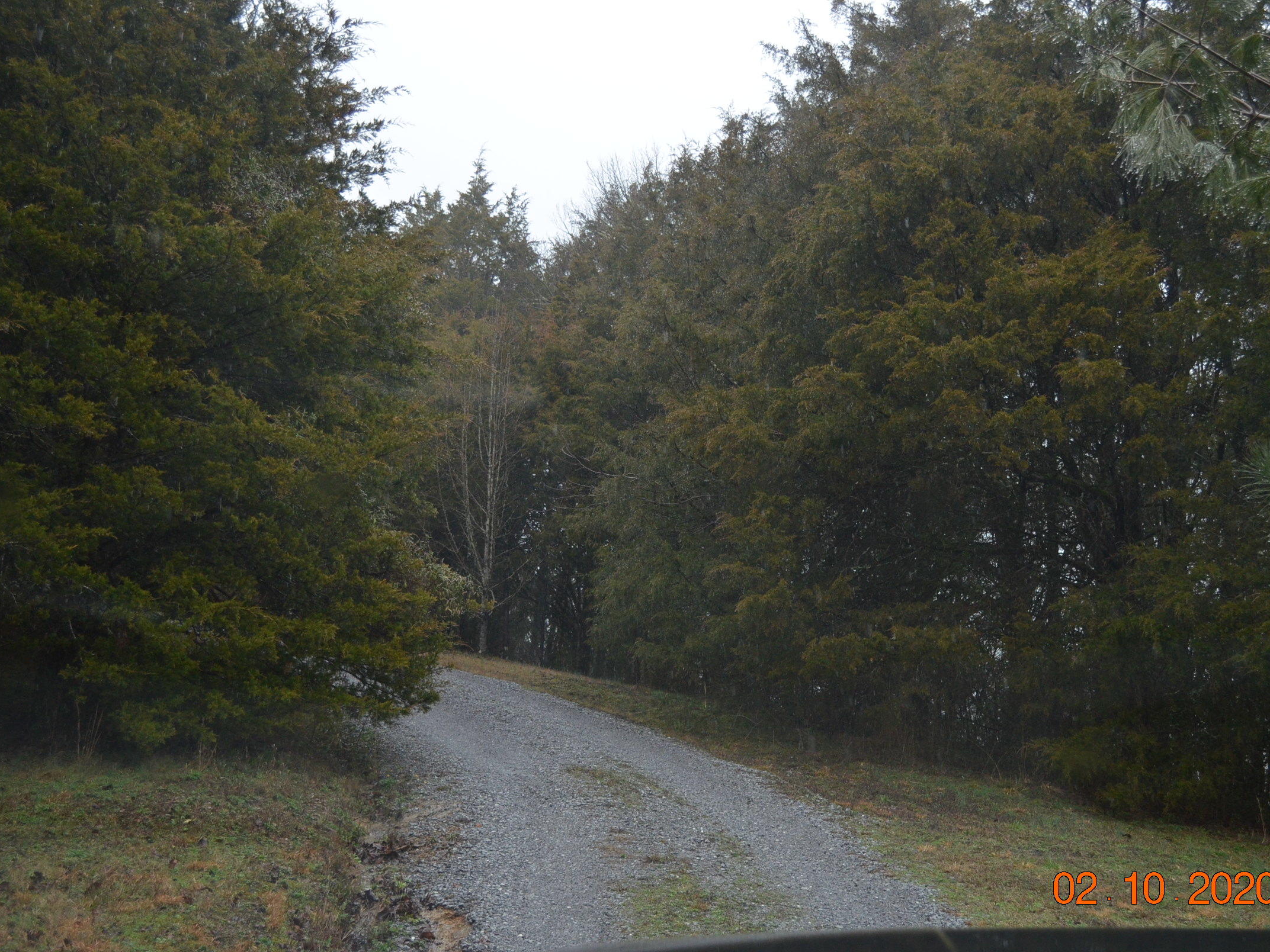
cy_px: 478
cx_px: 687
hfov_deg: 43.8
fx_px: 1578
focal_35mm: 43
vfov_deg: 33.6
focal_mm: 26
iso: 800
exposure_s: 1/500
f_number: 4.2
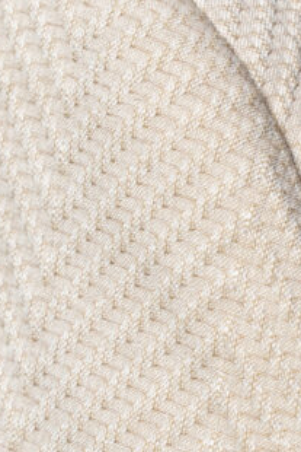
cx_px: 397
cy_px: 287
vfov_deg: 6.5
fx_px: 3946
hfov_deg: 4.4
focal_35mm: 315
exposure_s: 1/100
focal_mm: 62
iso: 100
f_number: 5.6
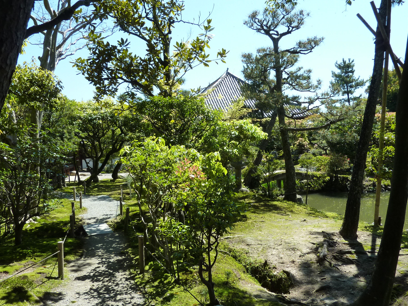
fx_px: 330
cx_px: 209
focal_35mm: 28
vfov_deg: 49.7
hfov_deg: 63.4
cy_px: 154
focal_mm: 4.1
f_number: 4
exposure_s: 1/320
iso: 125
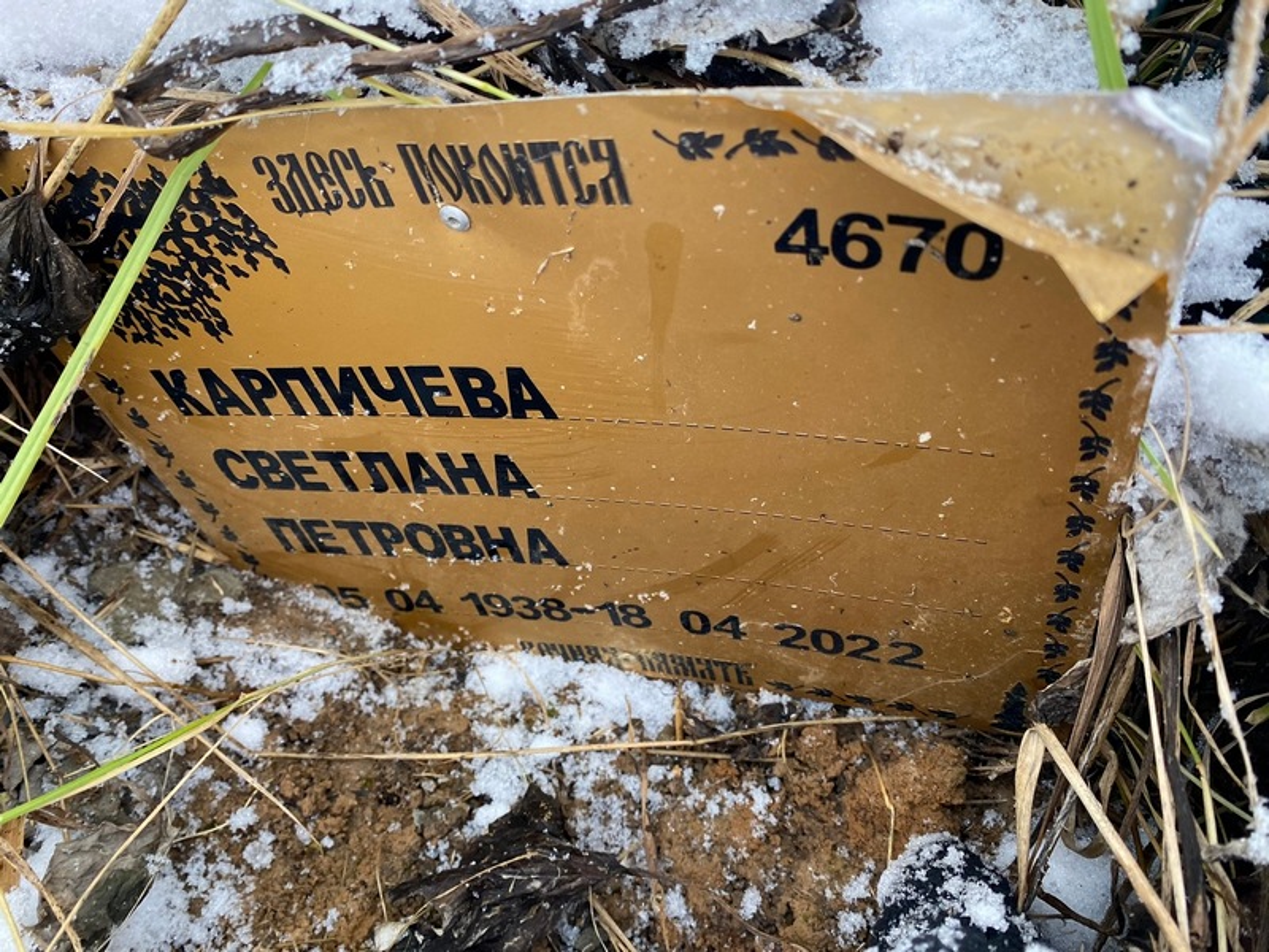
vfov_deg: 53.1
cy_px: 476
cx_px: 634
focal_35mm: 26
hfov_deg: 67.3
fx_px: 953
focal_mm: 4.25
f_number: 1.8
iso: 125
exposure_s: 1/121
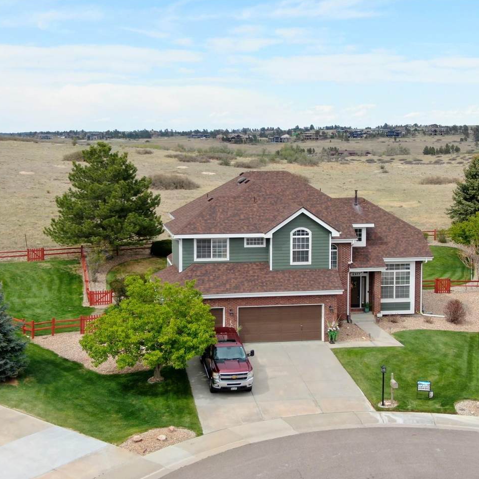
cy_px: 239
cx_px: 267
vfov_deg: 30.0
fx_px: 892
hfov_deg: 30.0
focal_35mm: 57
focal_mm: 8.6
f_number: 3.8
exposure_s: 1/400
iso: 100
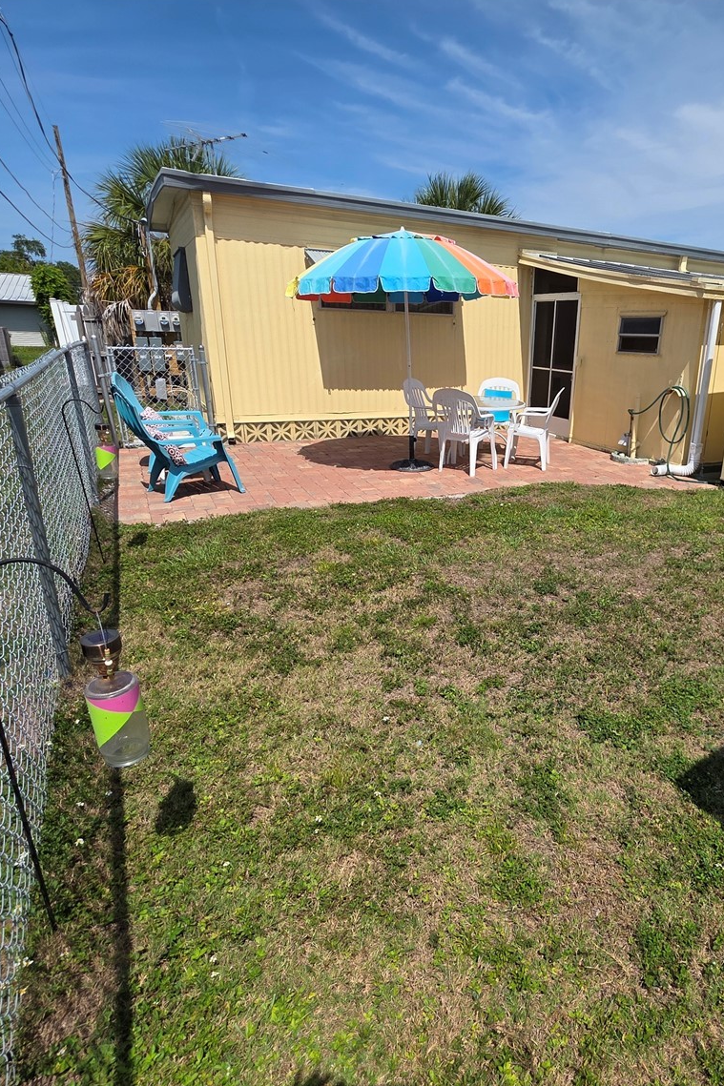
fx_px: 573
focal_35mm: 19
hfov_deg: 62.5
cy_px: 561
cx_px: 499
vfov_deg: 86.9
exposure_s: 1/3255
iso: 40
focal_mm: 2.2
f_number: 1.9
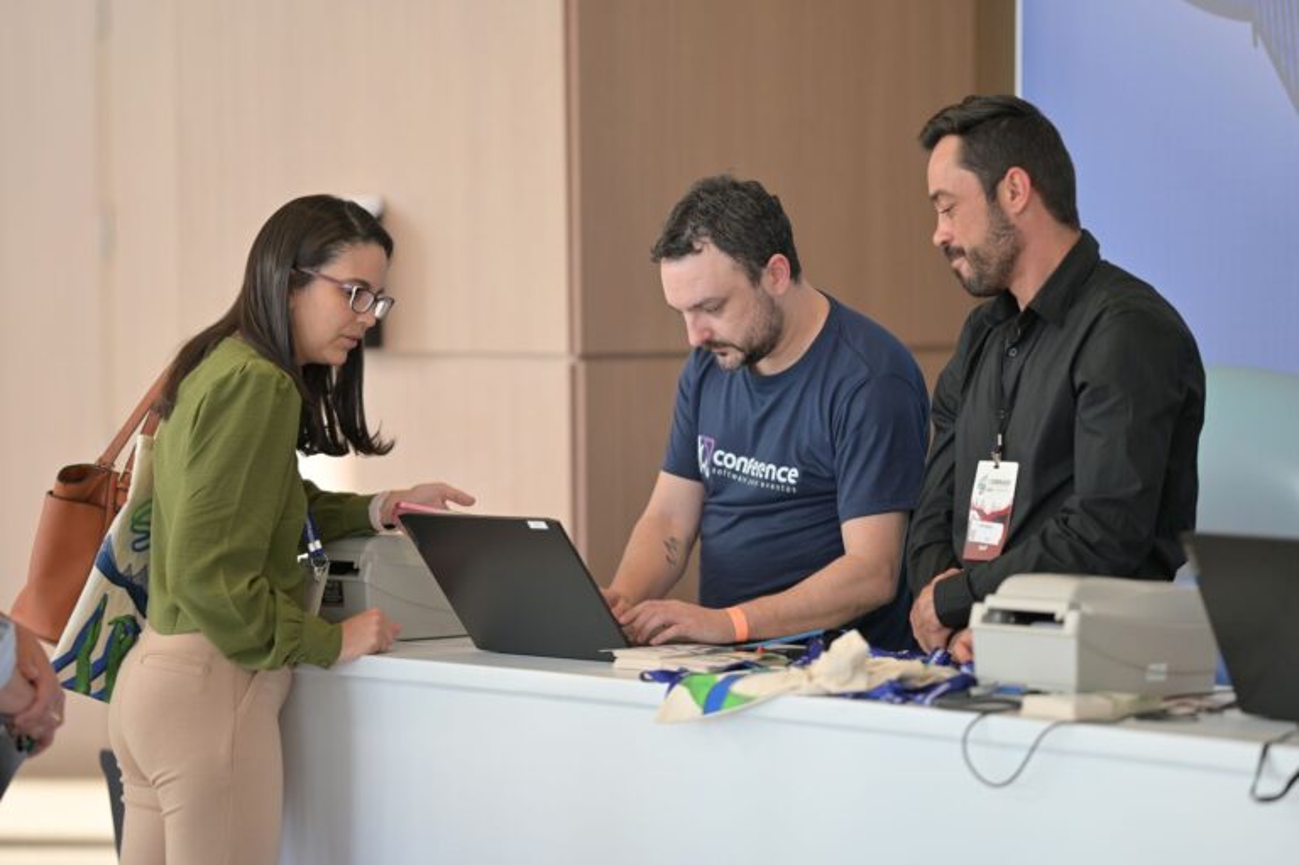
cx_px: 650
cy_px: 432
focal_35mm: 135
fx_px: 4868
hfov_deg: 15.2
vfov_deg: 10.1
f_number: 1.8
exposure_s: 1/250
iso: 200
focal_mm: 135
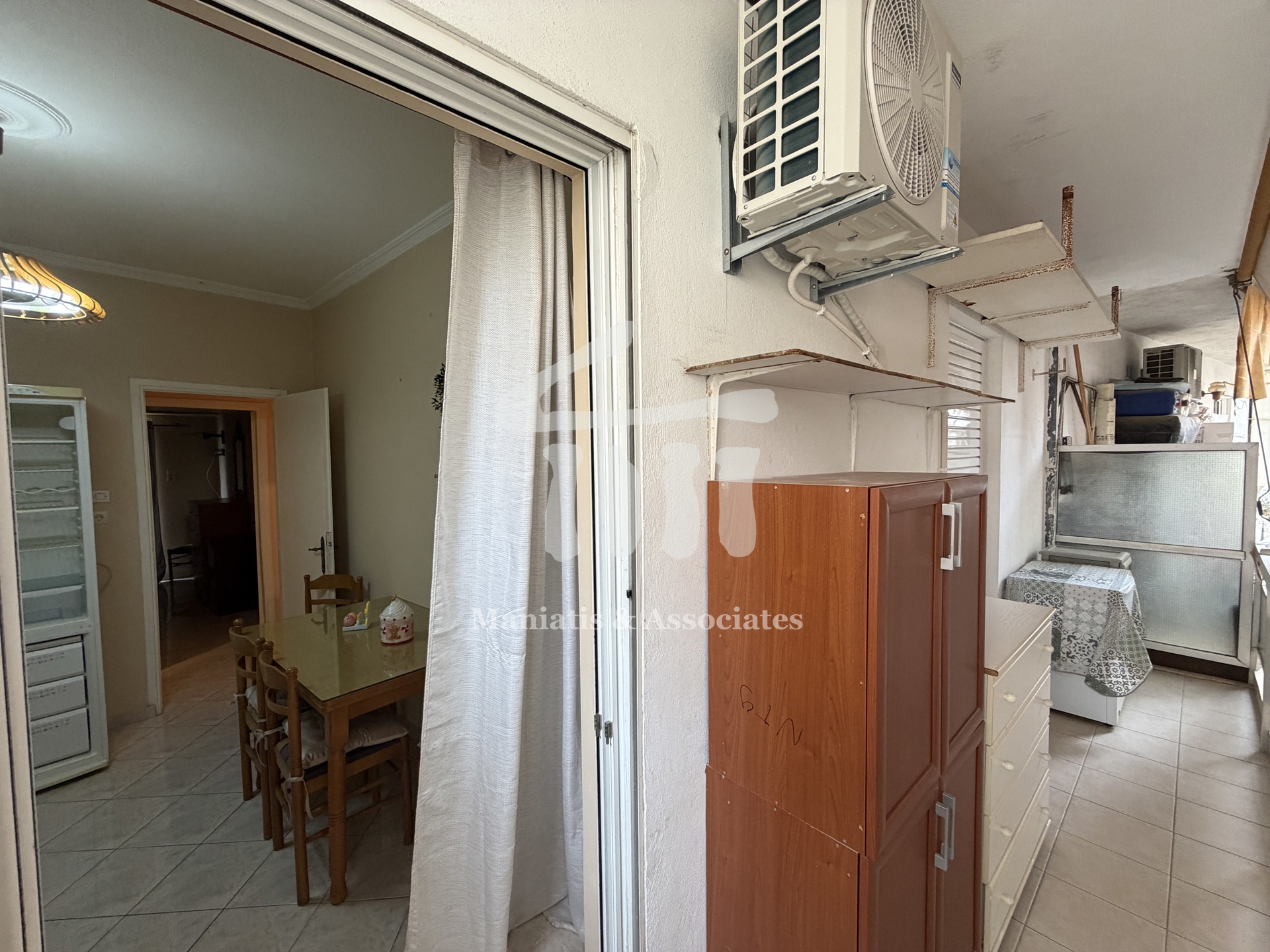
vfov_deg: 85.7
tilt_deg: -3.2
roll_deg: +1.1
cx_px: 635
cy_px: 476
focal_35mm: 14
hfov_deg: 102.1
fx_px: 514
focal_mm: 2.22
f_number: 2.2
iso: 250
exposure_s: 1/100
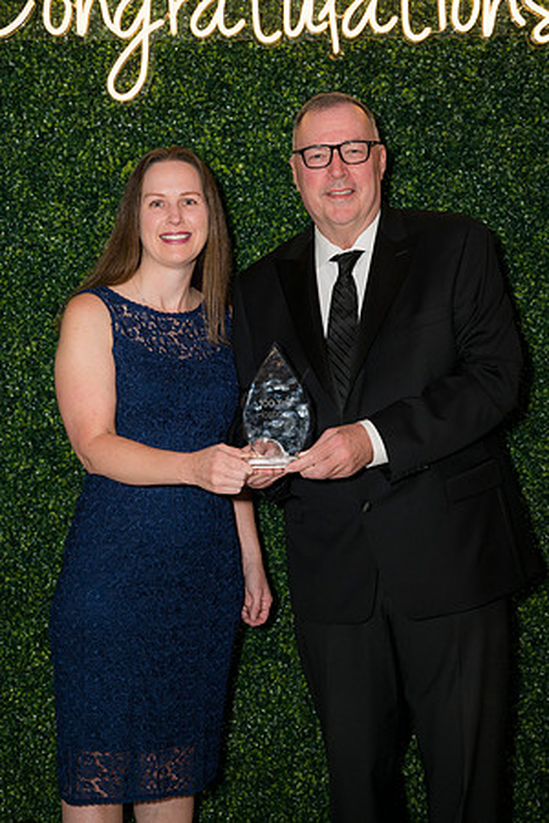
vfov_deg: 31.4
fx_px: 1464
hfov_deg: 21.2
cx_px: 274
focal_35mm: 64
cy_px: 412
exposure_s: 1/160
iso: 400
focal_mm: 64
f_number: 5
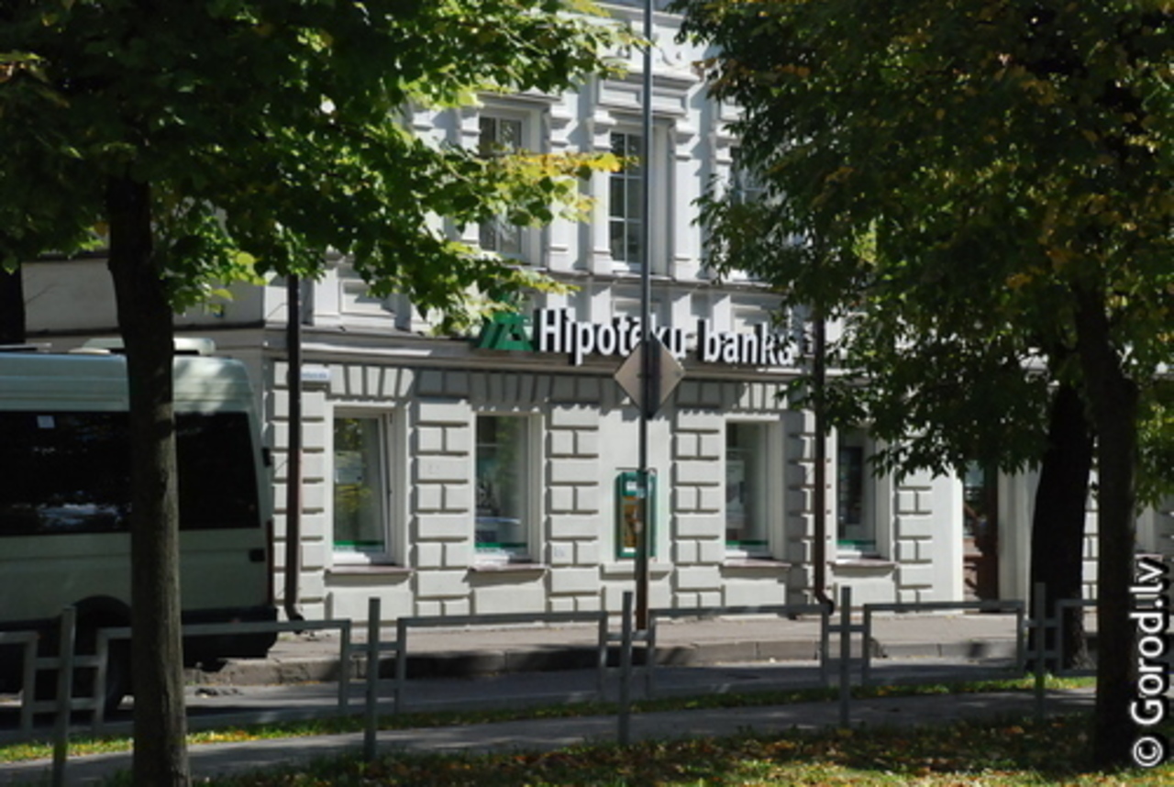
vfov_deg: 13.1
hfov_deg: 19.4
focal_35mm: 105
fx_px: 3430
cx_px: 587
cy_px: 394
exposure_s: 1/2000
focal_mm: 70
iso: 1250
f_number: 8
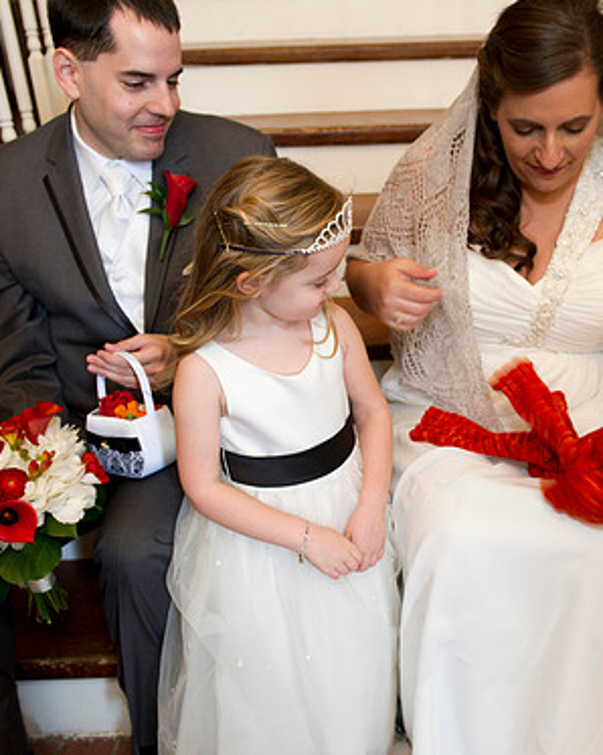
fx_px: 781
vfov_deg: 51.5
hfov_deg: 41.9
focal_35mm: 35
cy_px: 366
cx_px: 380
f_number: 4
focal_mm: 24
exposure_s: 1/60
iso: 800
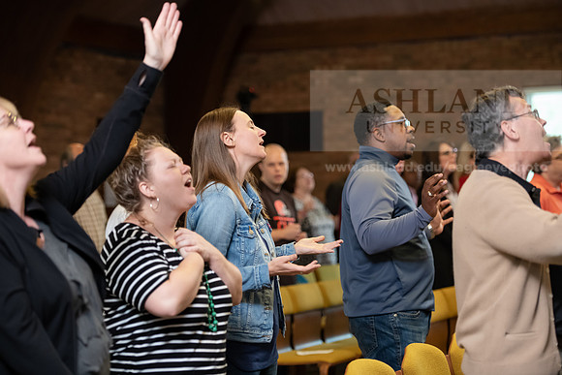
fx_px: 1483
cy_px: 188
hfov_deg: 21.5
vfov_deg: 14.4
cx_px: 281
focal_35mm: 95
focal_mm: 95
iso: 2500
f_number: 2.8
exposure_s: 1/125
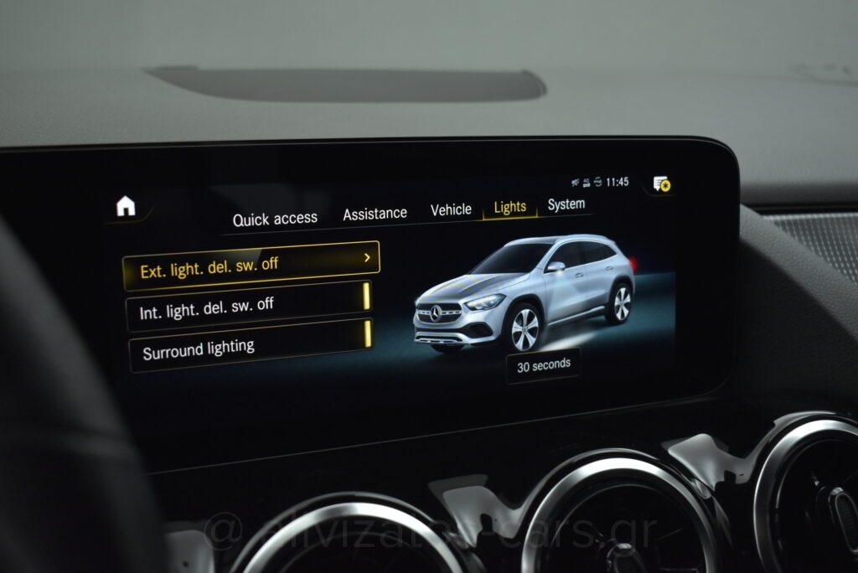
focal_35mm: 39
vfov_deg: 34.3
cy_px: 286
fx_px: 930
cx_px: 429
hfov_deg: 49.5
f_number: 4
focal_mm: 26
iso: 1600
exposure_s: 1/160
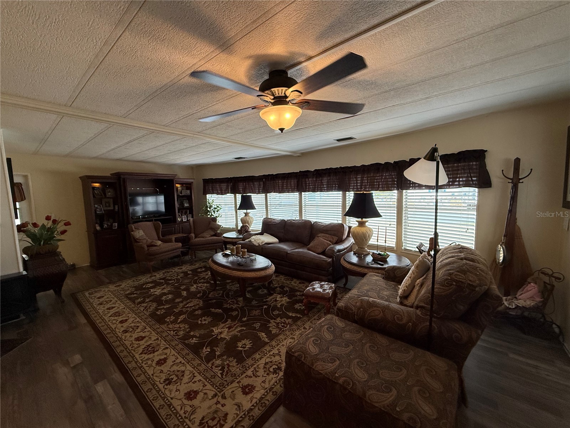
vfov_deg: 85.7
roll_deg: +2.0
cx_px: 285
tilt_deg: -5.0
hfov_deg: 102.1
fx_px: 231
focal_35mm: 14
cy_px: 214
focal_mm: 2.22
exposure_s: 1/120
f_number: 2.2
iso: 200
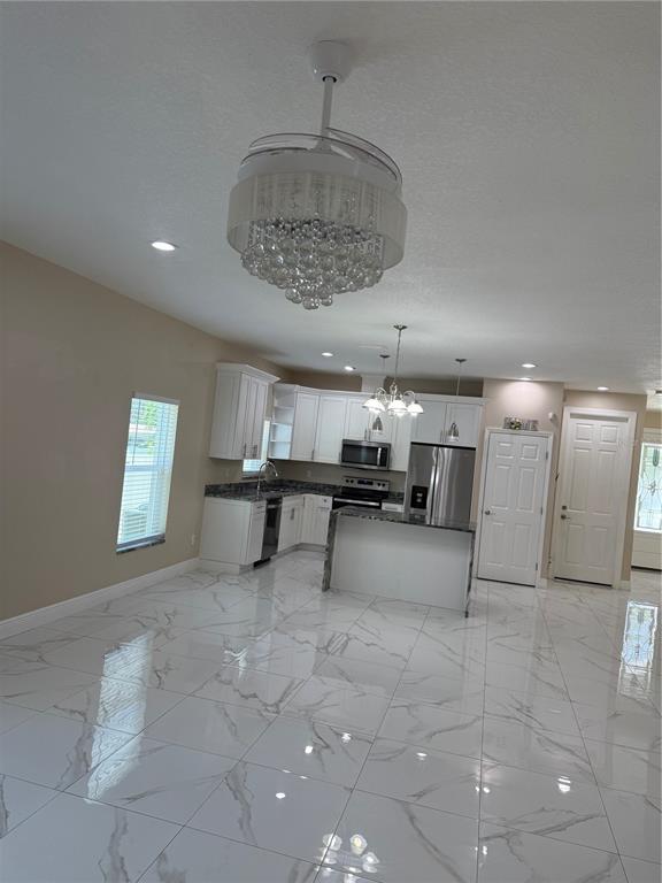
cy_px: 442
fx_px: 612
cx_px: 331
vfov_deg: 71.6
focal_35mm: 24
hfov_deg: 56.8
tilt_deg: +0.6
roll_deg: -5.1
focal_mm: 6.76
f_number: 1.78
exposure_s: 1/240
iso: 125
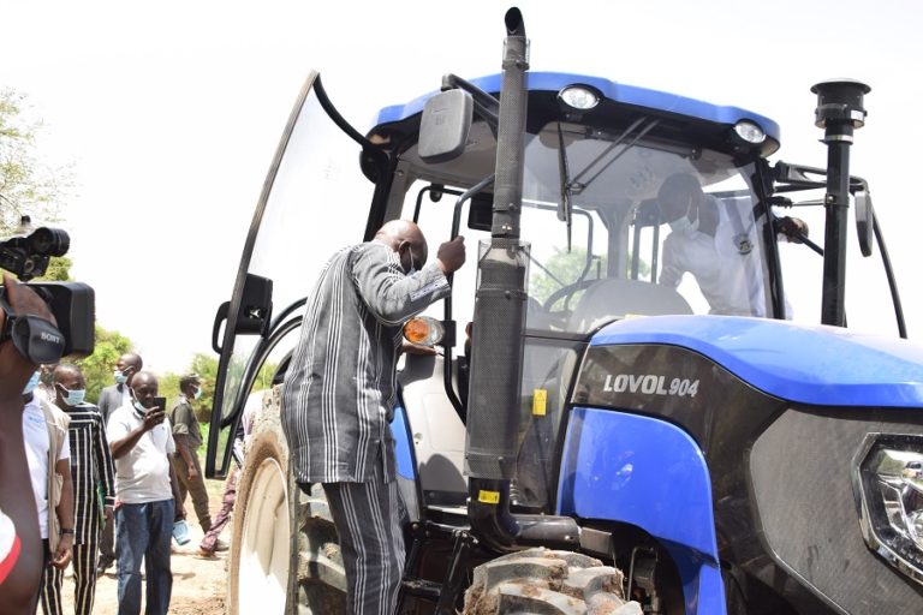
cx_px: 462
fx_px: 1077
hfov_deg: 46.4
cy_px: 308
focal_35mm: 42
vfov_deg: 31.9
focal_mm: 28
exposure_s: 1/80
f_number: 7.1
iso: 100
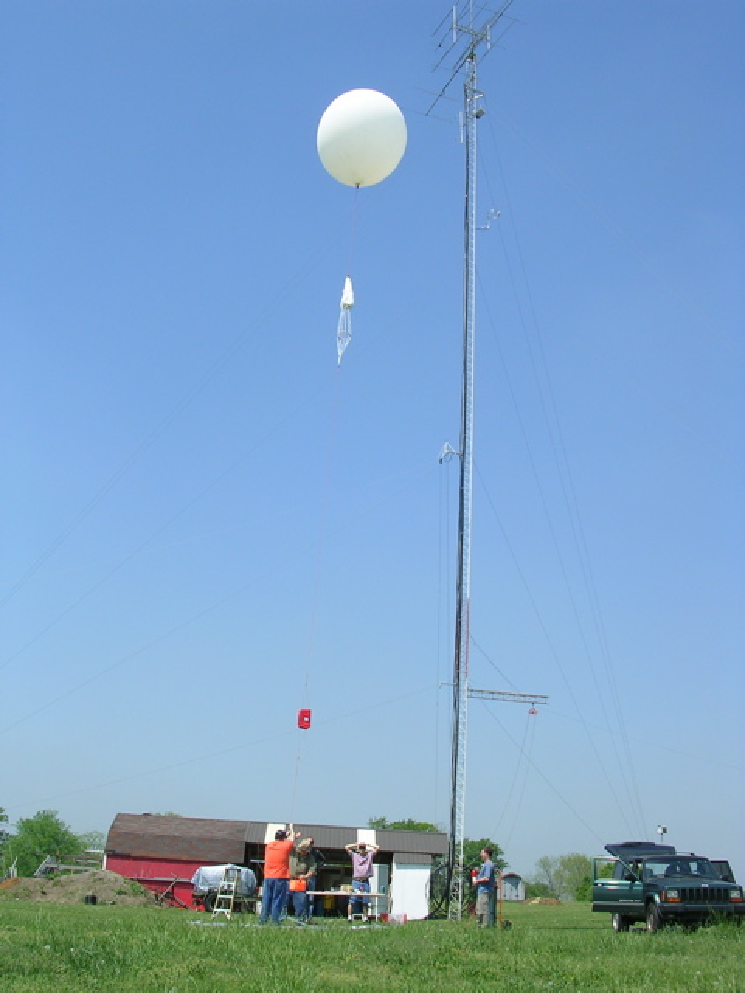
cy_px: 496
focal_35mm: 38
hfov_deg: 37.7
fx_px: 1090
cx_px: 372
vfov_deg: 49.0
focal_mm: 5.8
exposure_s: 1/305
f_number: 5.6
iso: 50
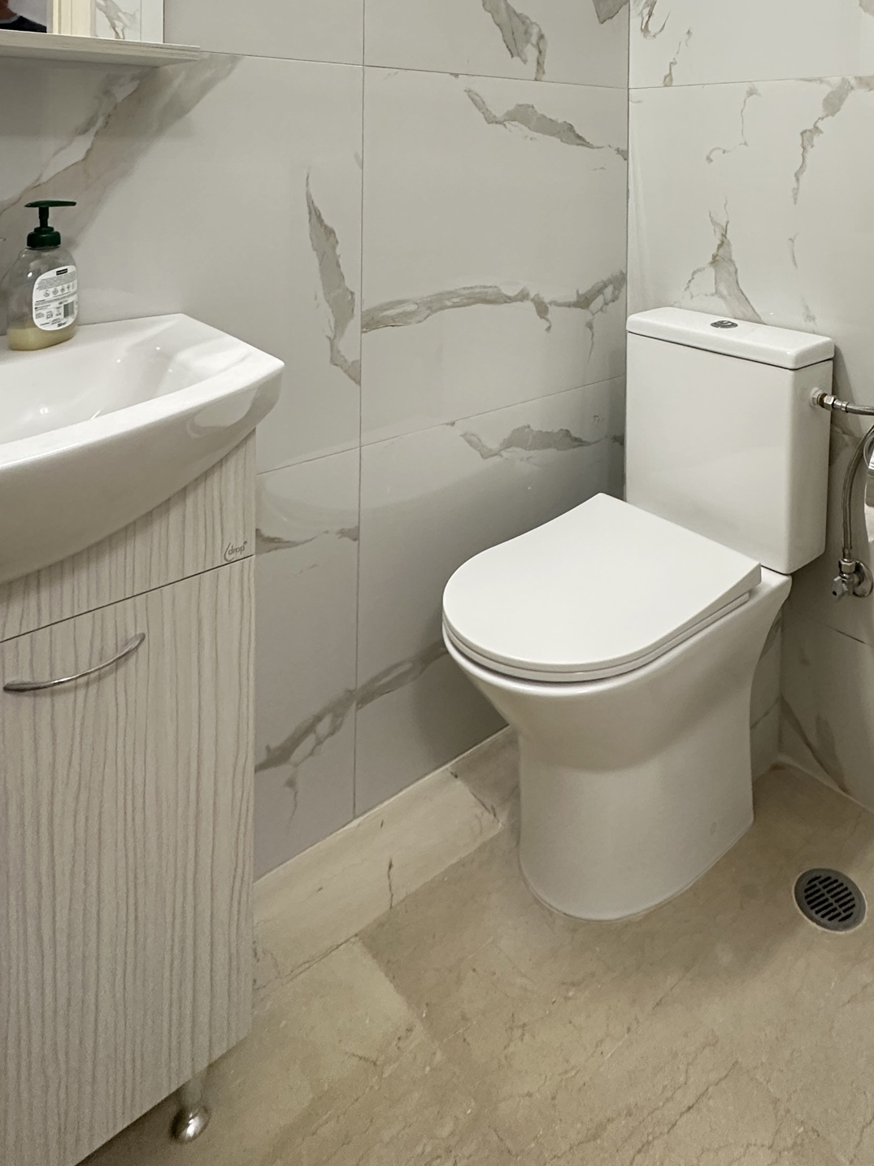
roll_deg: -0.1
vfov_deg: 60.6
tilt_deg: -0.6
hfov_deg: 53.0
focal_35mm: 25
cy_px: 153
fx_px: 842
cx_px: 628
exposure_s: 1/50
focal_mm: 2.22
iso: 320
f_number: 2.2
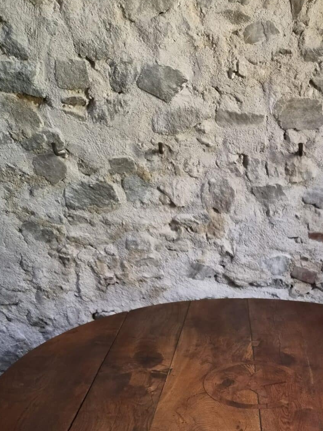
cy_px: 376
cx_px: 257
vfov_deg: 41.7
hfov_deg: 33.4
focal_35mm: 42
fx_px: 523
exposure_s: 1/50
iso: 2000
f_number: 1.8
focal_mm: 5.4
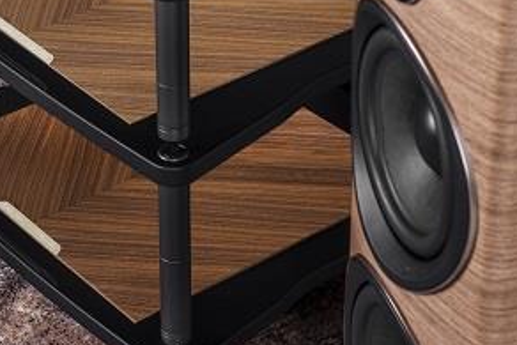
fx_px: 1810
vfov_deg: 10.7
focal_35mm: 126
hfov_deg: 16.3
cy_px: -62
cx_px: 244
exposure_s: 1/125
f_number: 8
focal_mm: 50
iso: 50
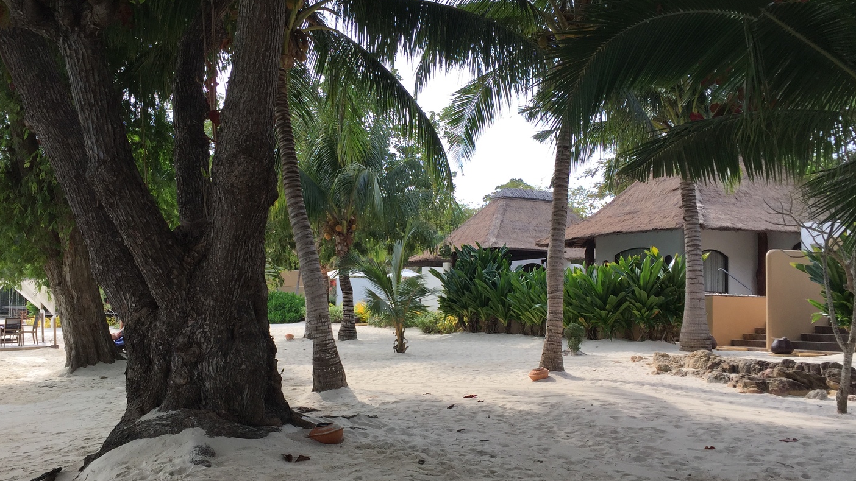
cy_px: 271
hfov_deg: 55.2
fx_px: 817
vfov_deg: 32.8
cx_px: 384
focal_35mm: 36
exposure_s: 1/760
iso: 32
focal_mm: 4.15
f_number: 2.2
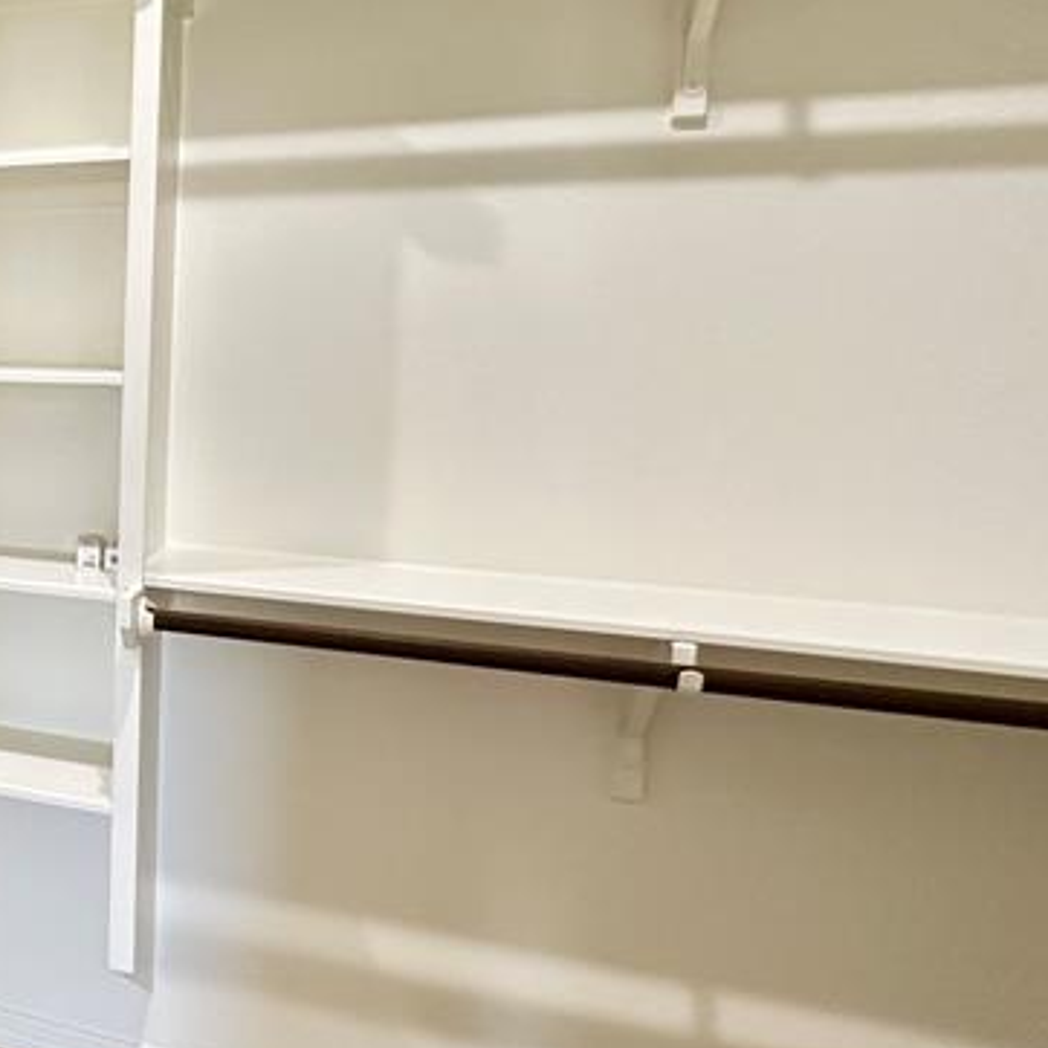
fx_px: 1199
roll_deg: -0.5
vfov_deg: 47.0
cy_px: 437
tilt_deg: -4.5
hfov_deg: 36.7
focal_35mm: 35
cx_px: -200
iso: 640
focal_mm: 2.22
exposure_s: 1/60
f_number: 2.2
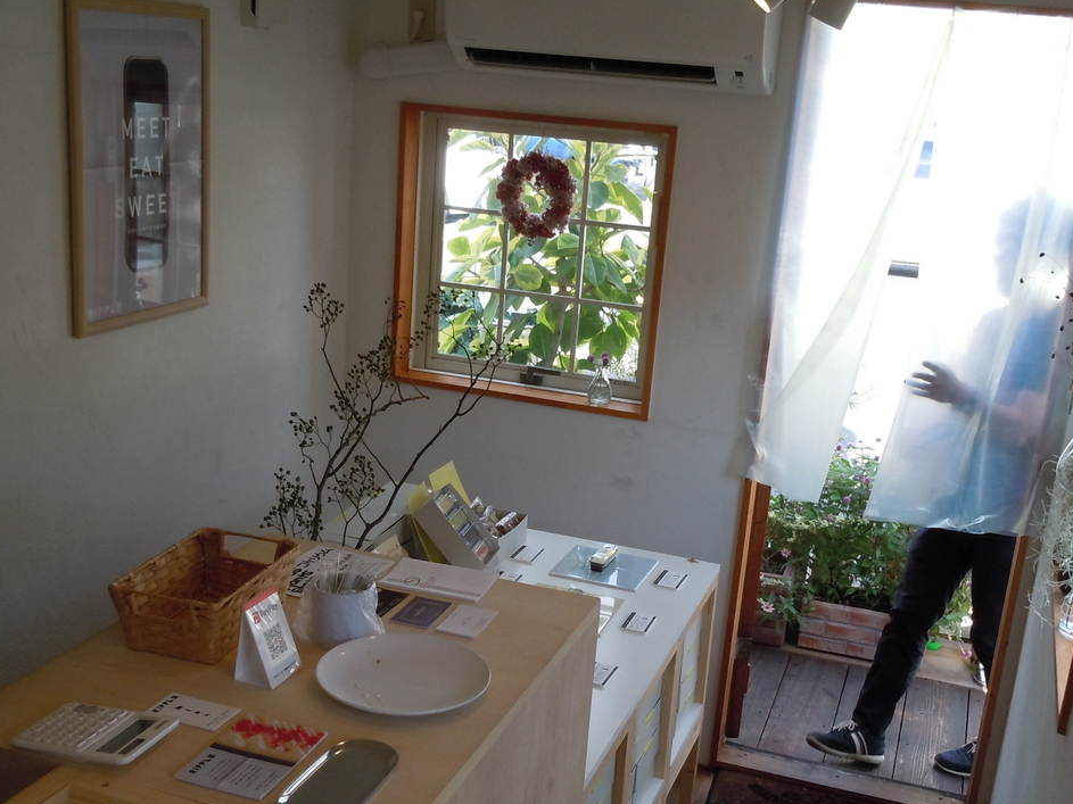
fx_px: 1302
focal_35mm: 42
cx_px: 528
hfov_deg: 44.8
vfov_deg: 34.3
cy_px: 473
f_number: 4
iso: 200
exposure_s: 1/125
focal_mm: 5.9
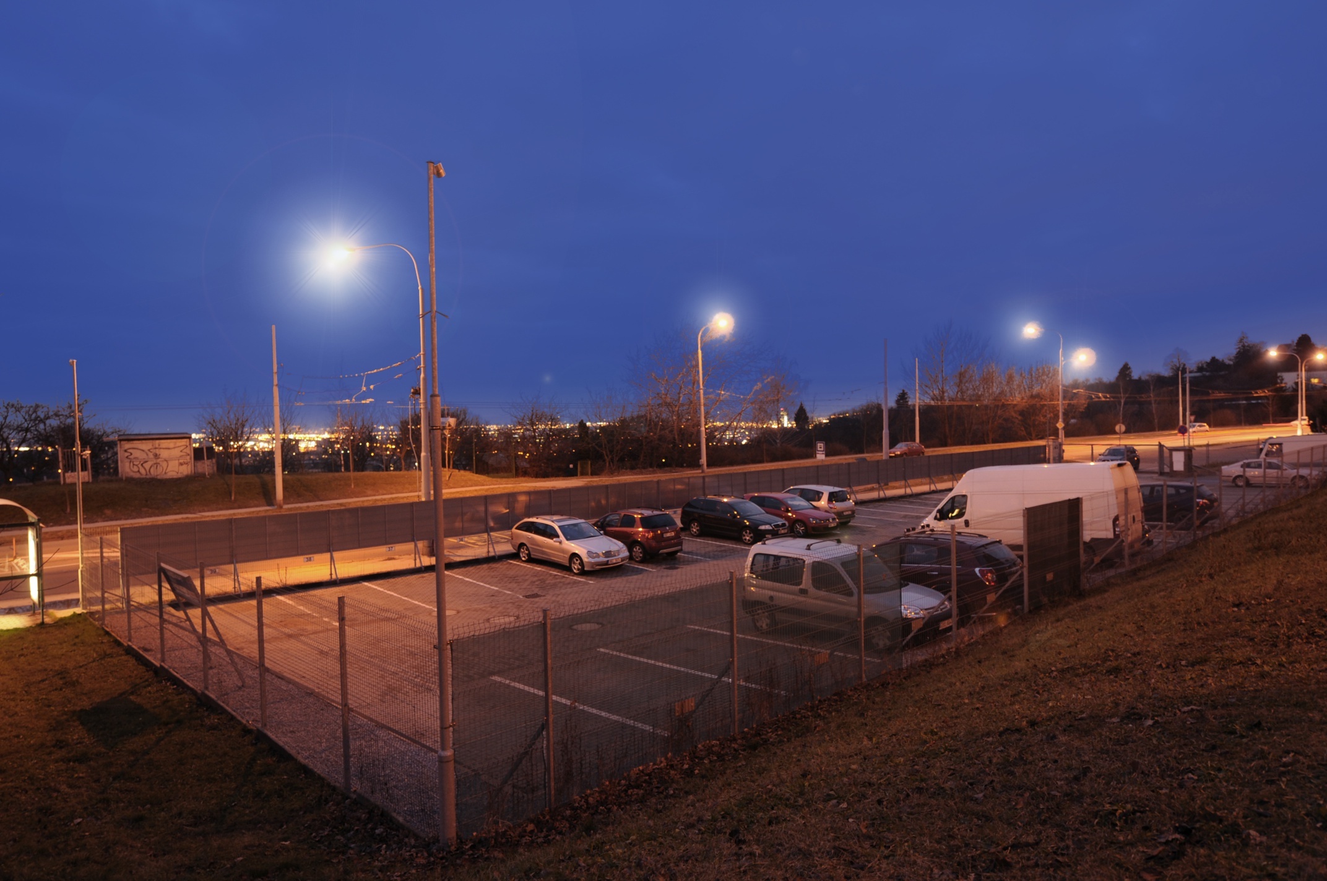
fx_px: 828
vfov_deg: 56.0
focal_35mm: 22
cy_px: 440
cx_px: 664
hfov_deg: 77.4
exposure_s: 2.5
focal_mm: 15
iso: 200
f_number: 3.2
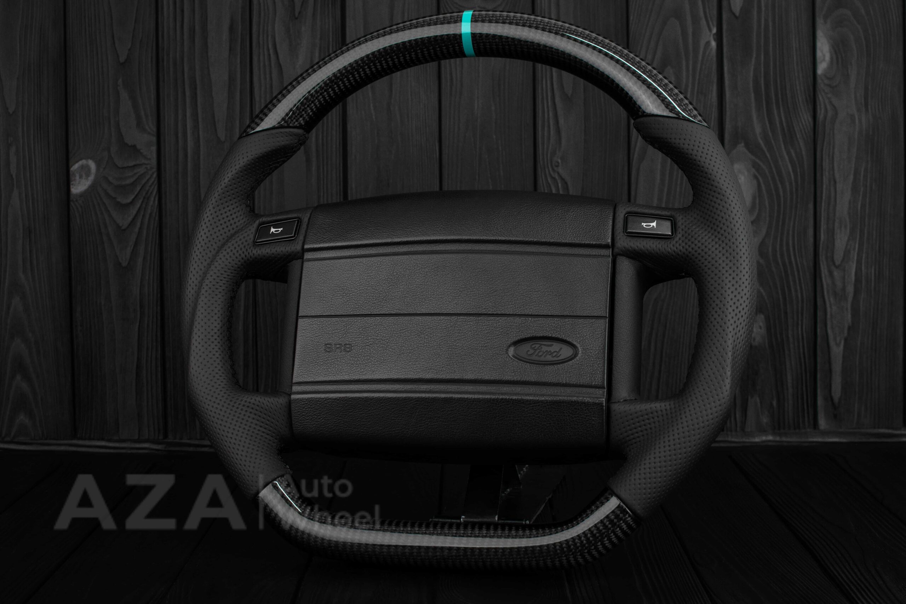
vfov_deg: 25.8
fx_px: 1321
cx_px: 453
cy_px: 302
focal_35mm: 52
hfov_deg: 37.8
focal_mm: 35
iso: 500
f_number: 6.3
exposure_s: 1/125
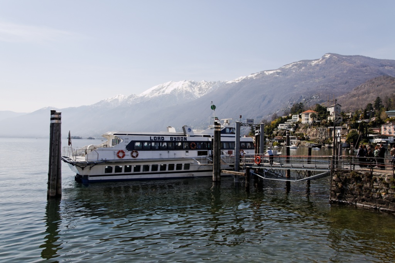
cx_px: 198
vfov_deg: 47.8
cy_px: 132
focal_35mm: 27
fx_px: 296
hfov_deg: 67.4
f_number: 14
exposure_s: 1/160
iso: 200
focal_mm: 18
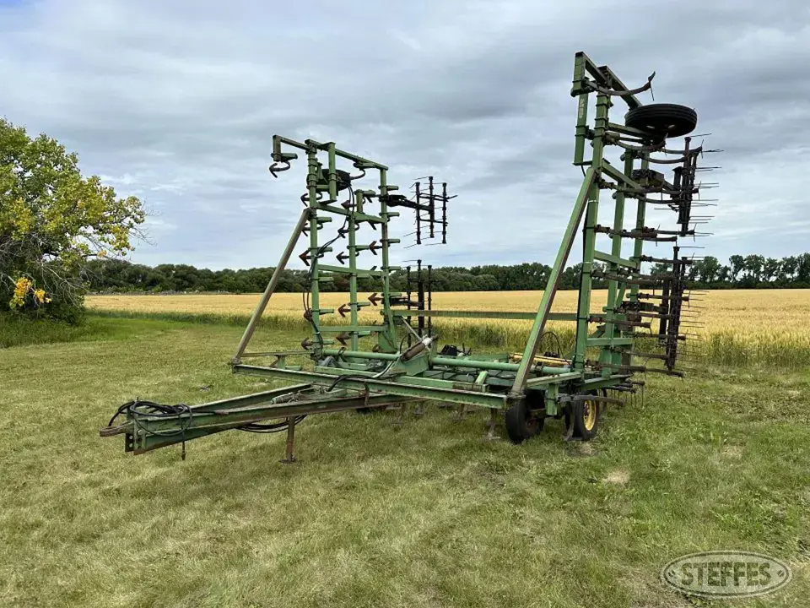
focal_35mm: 24
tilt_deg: +1.3
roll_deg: +2.0
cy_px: 304
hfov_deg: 71.6
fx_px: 562
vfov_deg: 56.8
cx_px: 405
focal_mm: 6.86
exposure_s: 1/5000
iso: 80
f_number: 1.78
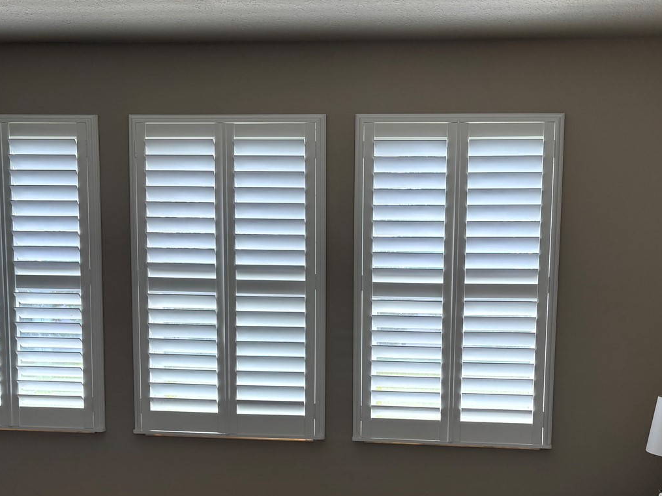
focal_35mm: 41
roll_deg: +0.6
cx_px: 383
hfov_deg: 45.6
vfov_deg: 34.4
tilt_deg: -5.1
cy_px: 375
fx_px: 784
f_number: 1.6
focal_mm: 5.96
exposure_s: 1/172
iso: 64
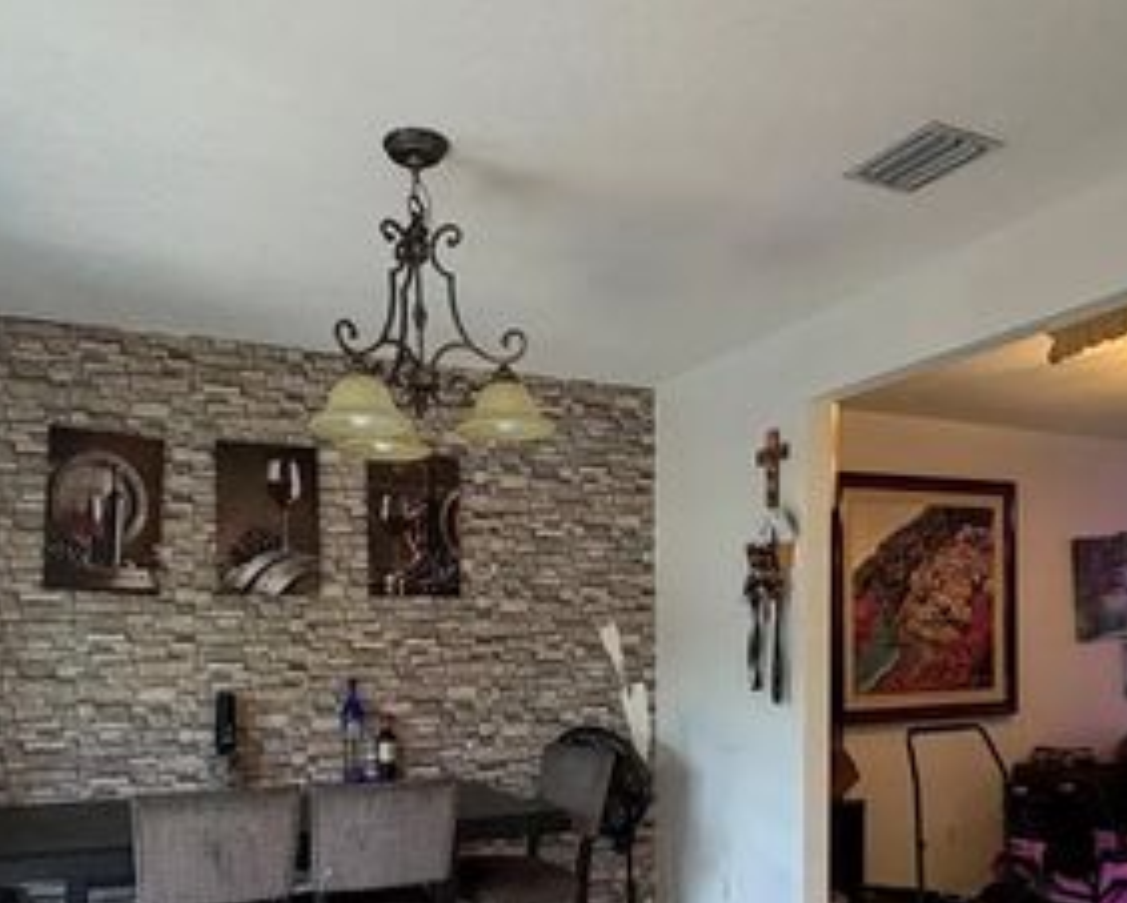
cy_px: 691
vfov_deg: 45.3
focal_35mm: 31
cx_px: 524
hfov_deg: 57.1
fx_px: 1035
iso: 200
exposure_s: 1/60
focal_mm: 2.22
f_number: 2.2
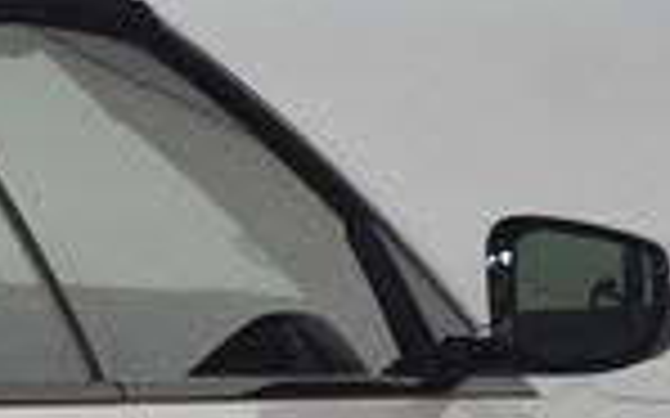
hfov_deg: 3.1
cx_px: -746
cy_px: 793
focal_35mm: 672
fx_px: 12266
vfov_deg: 1.9
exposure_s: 1/200
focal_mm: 82
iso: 3200
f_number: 4.2
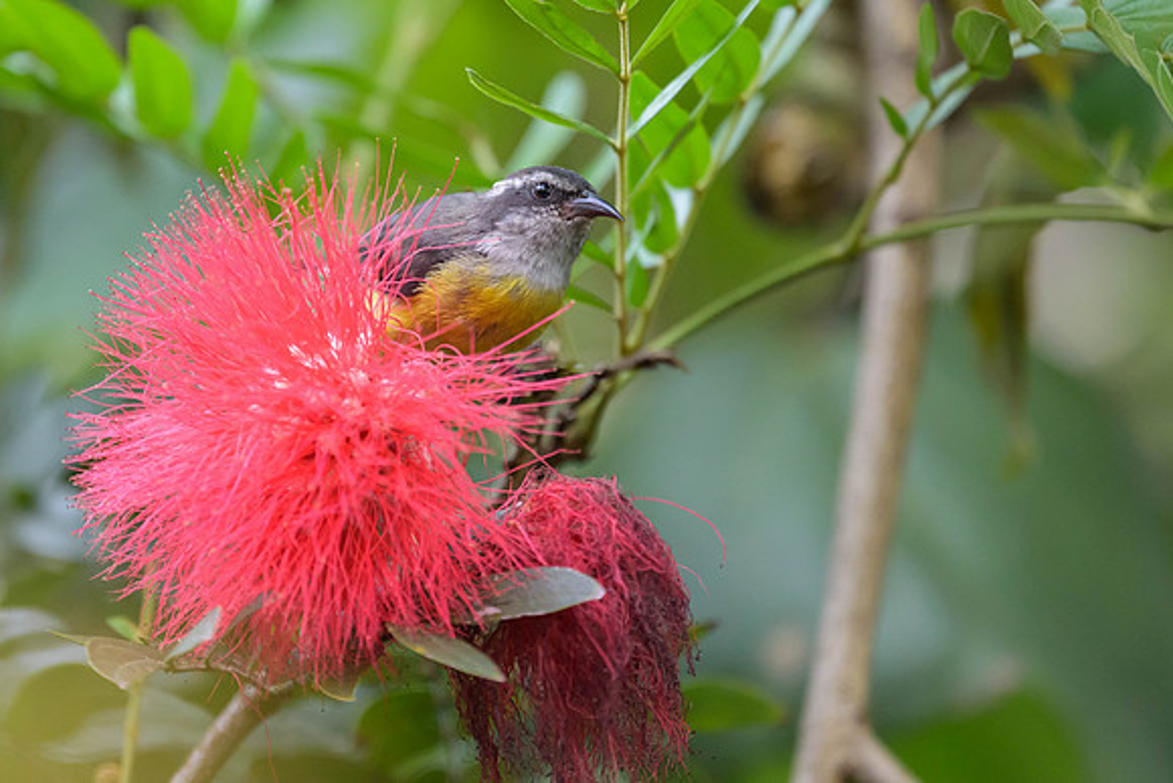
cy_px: 277
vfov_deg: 1.6
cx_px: 439
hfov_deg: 2.5
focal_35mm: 836
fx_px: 27232
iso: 3200
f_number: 4
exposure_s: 1/400
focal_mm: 560
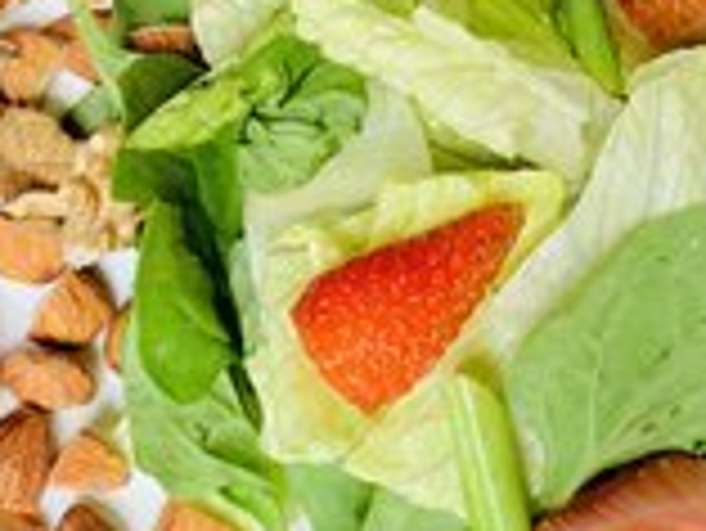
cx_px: 688
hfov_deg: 20.9
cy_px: 74
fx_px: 1857
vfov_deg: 16.1
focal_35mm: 91
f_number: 1.8
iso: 32
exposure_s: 1/100
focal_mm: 4.25
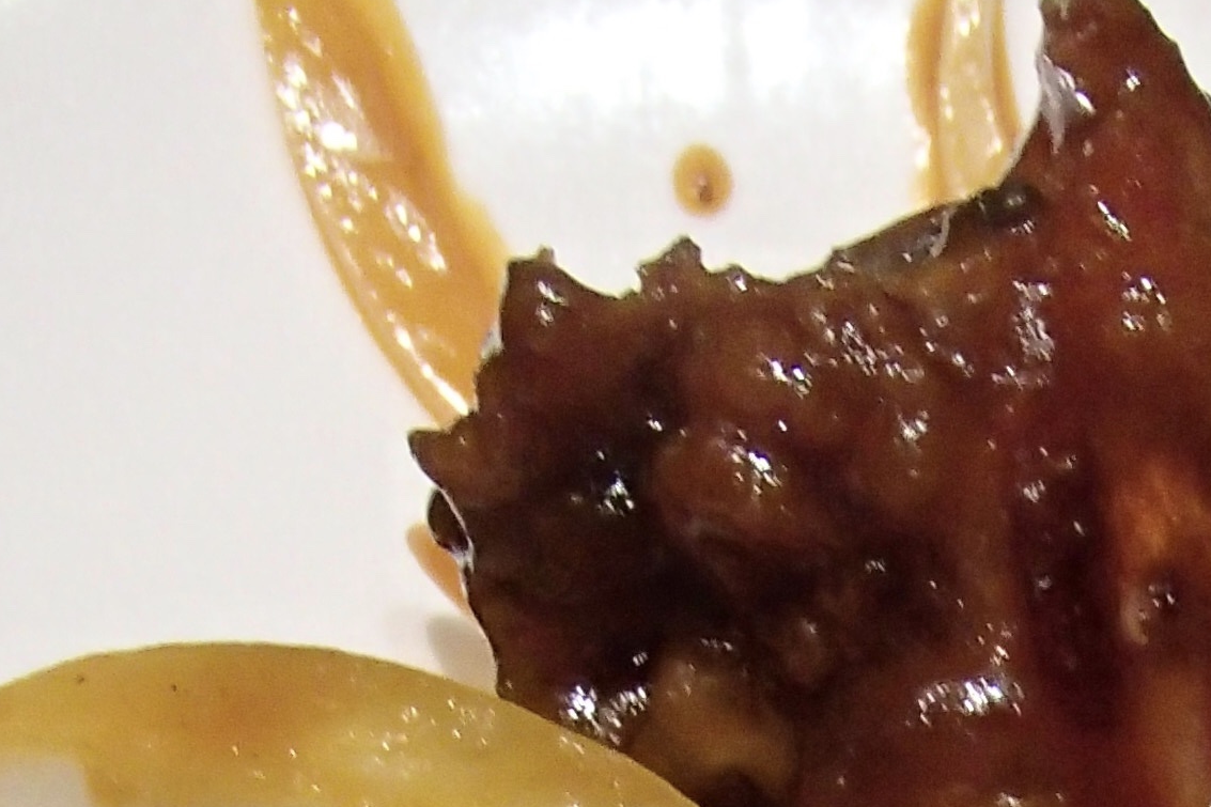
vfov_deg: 12.3
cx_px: 1230
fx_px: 3430
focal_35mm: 102
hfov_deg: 19.4
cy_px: 1460
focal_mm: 5
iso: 500
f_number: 3.9
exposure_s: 1/30
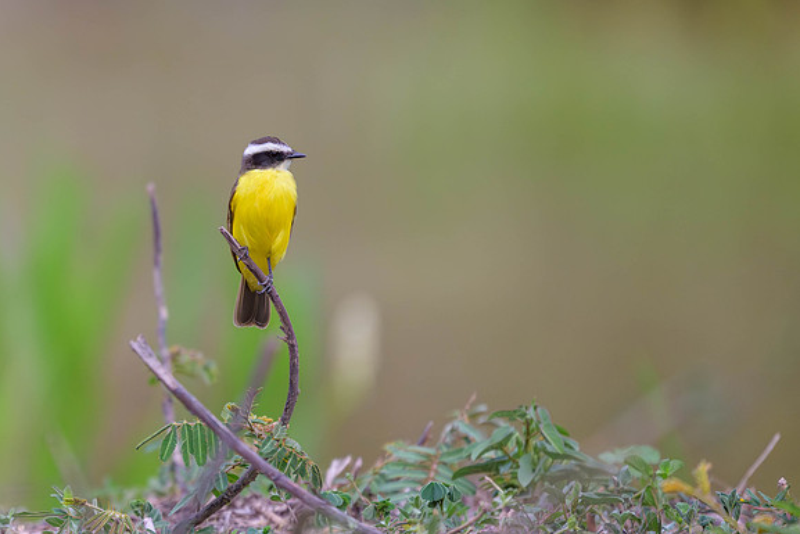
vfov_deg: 1.2
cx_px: -20
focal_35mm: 1181
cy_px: 181
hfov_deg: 1.7
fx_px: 26249
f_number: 4
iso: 1250
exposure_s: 1/1600
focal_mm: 560
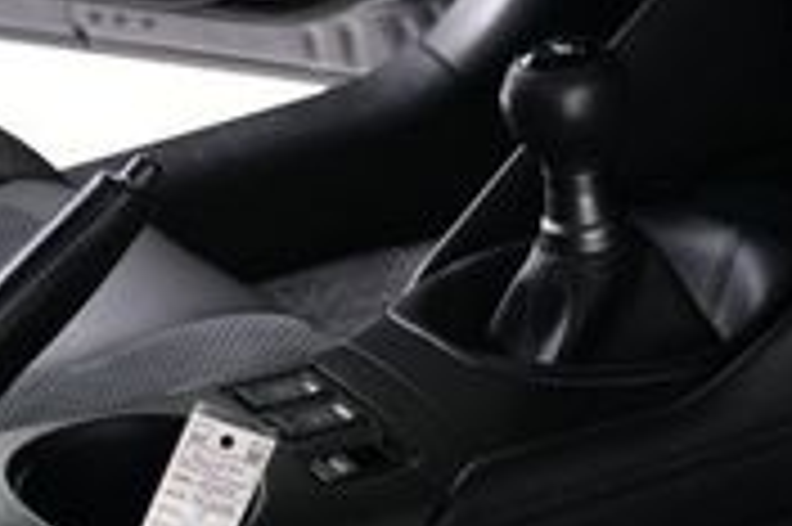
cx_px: 1138
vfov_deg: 7.8
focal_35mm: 175
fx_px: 3846
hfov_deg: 11.3
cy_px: -90
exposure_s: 1/160
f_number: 4
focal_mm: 32
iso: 100
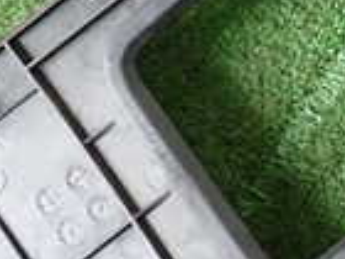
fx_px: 1286
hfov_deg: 14.6
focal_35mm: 129
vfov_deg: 11.4
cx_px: 448
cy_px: 30
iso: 200
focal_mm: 5.4
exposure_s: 1/50
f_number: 2.3
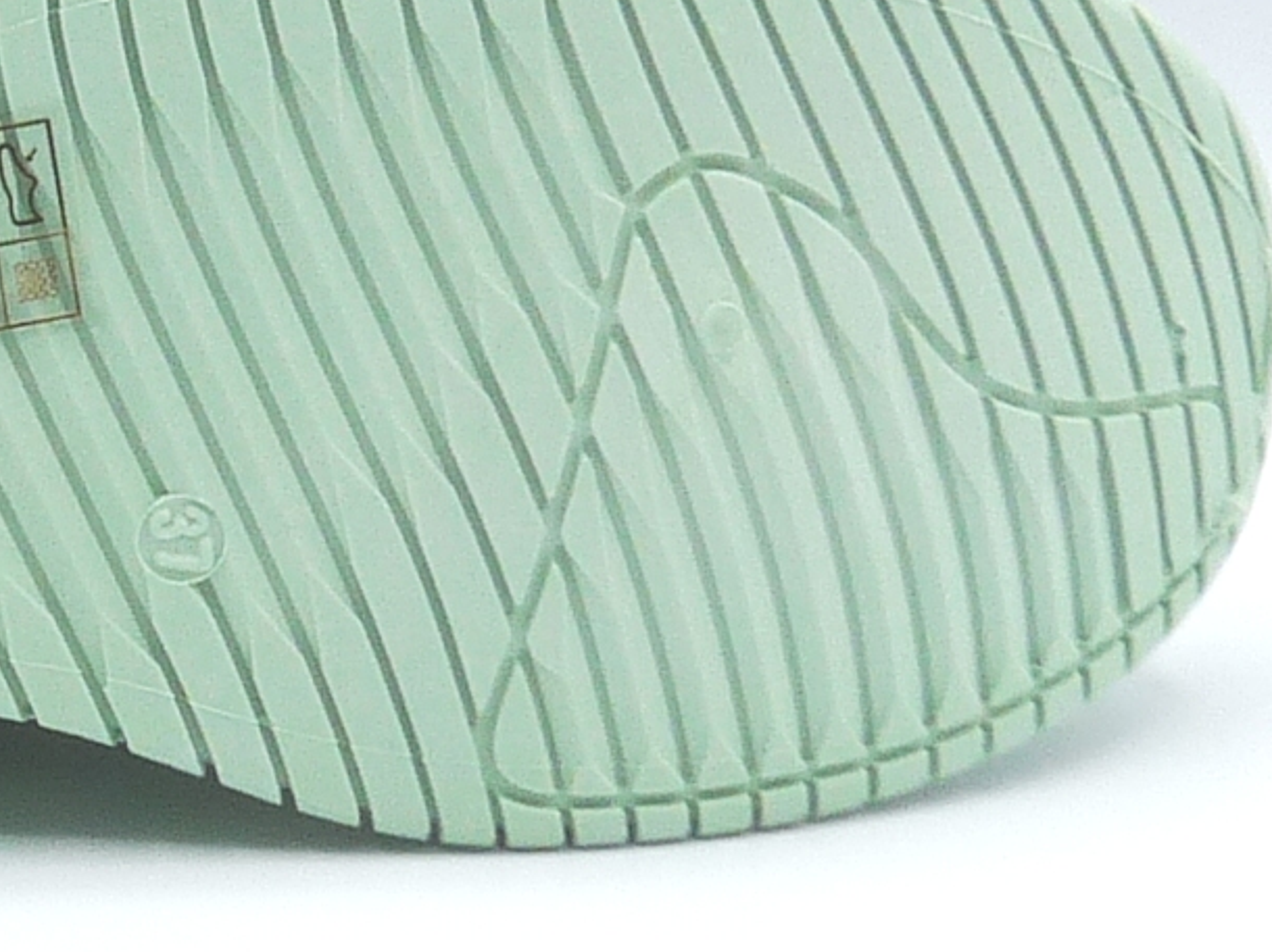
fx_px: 4628
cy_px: 523
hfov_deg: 15.3
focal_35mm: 126
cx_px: -63
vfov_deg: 11.8
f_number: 5
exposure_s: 1/200
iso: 100
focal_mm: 4.8
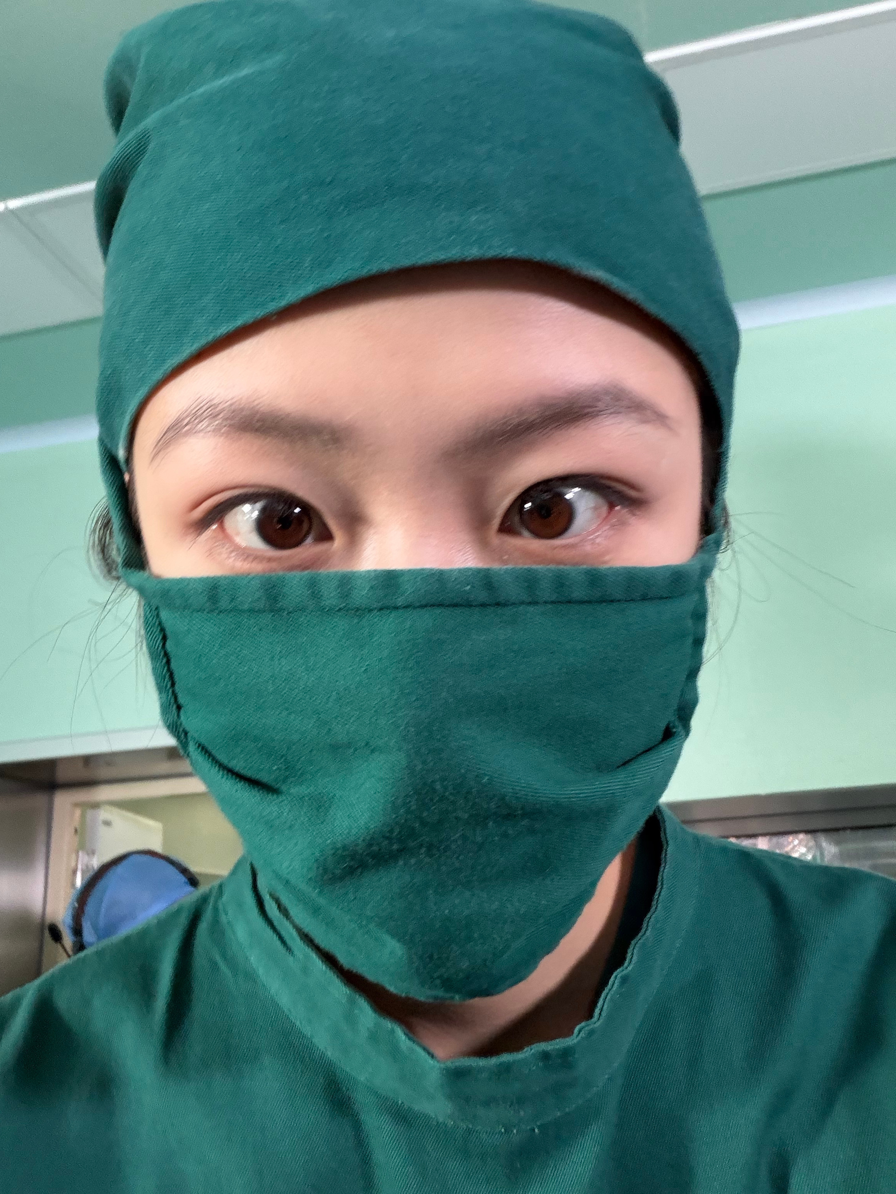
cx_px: 448
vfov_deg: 60.0
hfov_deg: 46.8
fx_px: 1035
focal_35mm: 30
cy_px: 597
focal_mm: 2.71
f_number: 1.9
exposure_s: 1/59
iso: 200
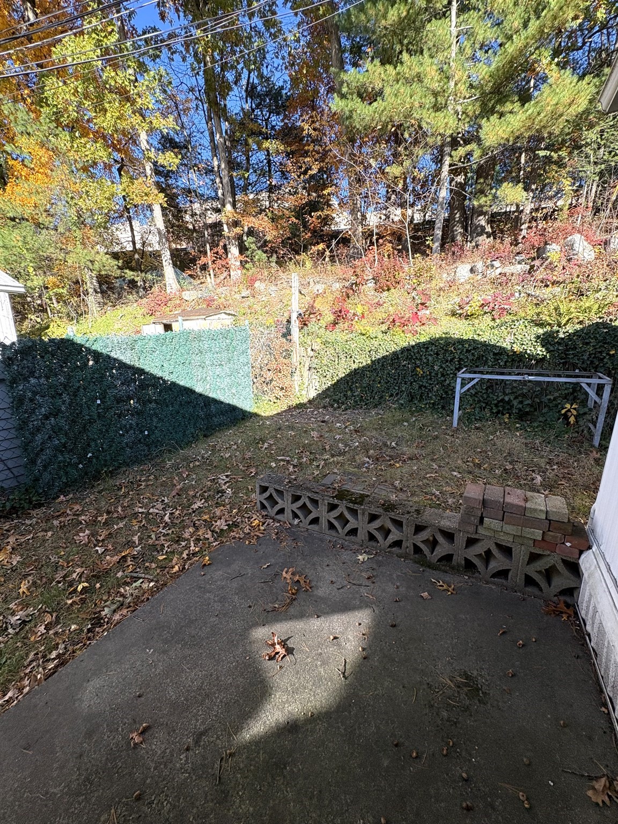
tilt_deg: -12.7
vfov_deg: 102.1
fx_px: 333
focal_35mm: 14
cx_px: 309
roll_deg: +0.0
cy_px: 412
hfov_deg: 85.7
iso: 40
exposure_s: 1/508
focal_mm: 2.22
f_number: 2.2
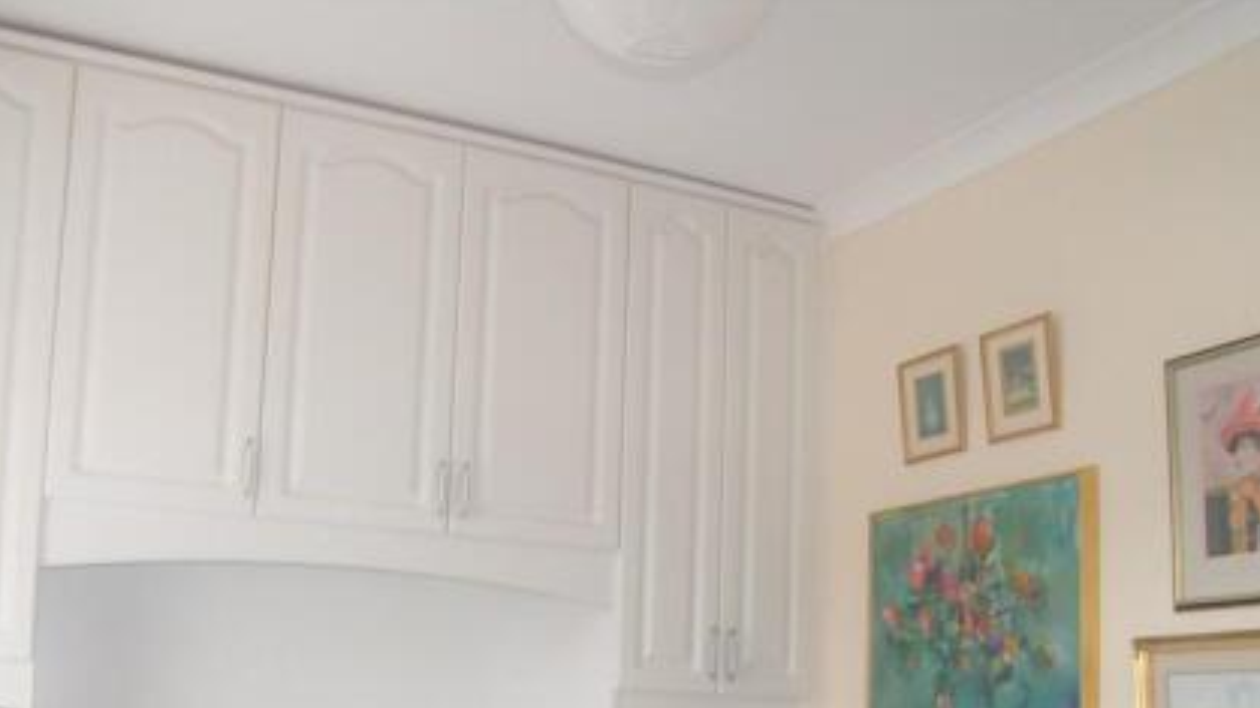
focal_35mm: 41
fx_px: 1370
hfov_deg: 49.1
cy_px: 652
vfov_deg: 27.8
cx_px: 508
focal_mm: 5.7
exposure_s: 1/30
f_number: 2.8
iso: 80
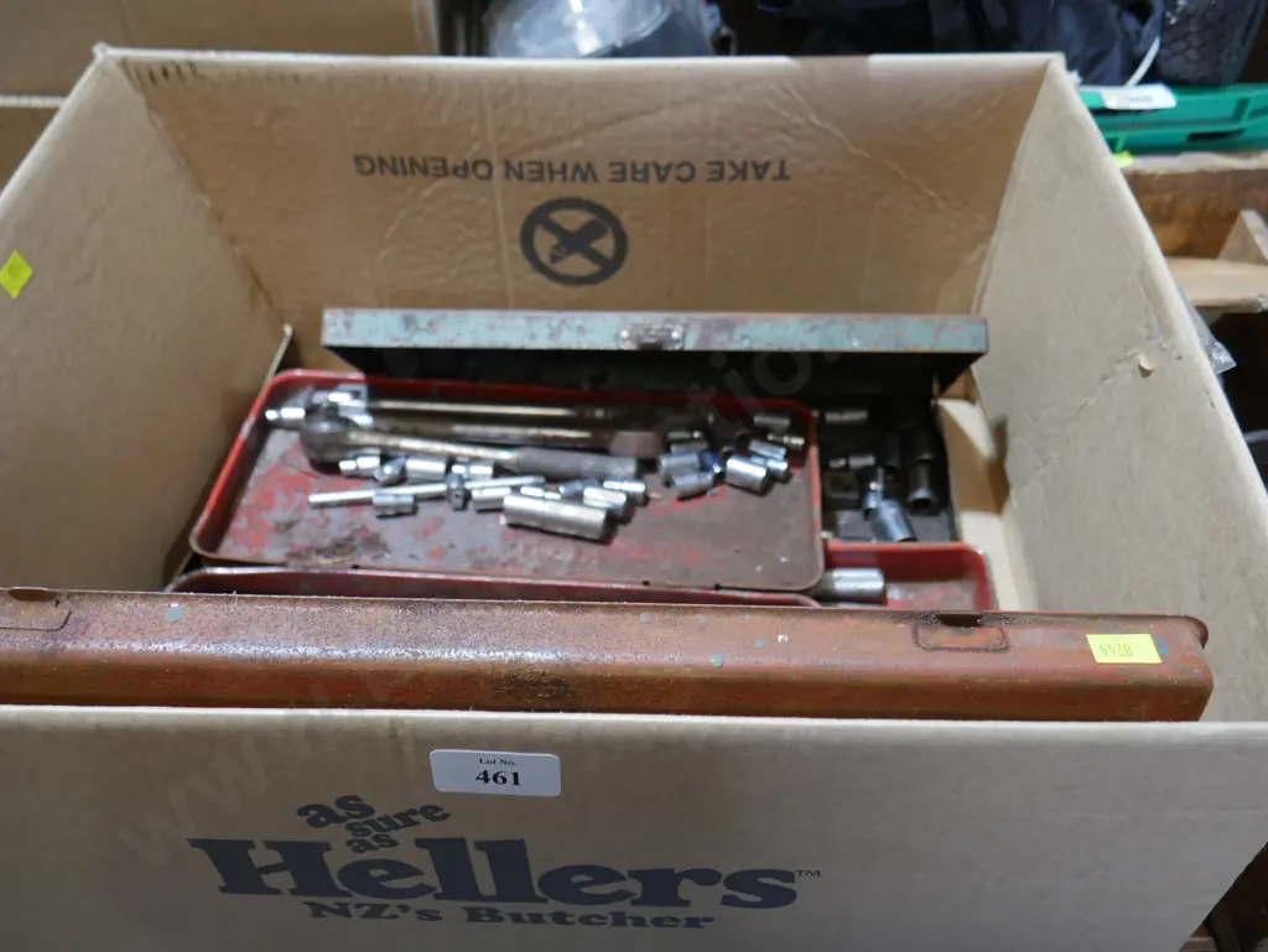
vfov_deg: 44.2
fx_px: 1173
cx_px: 634
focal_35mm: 32
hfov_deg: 56.8
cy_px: 476
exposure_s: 1/60
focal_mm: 16
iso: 400
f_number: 3.6
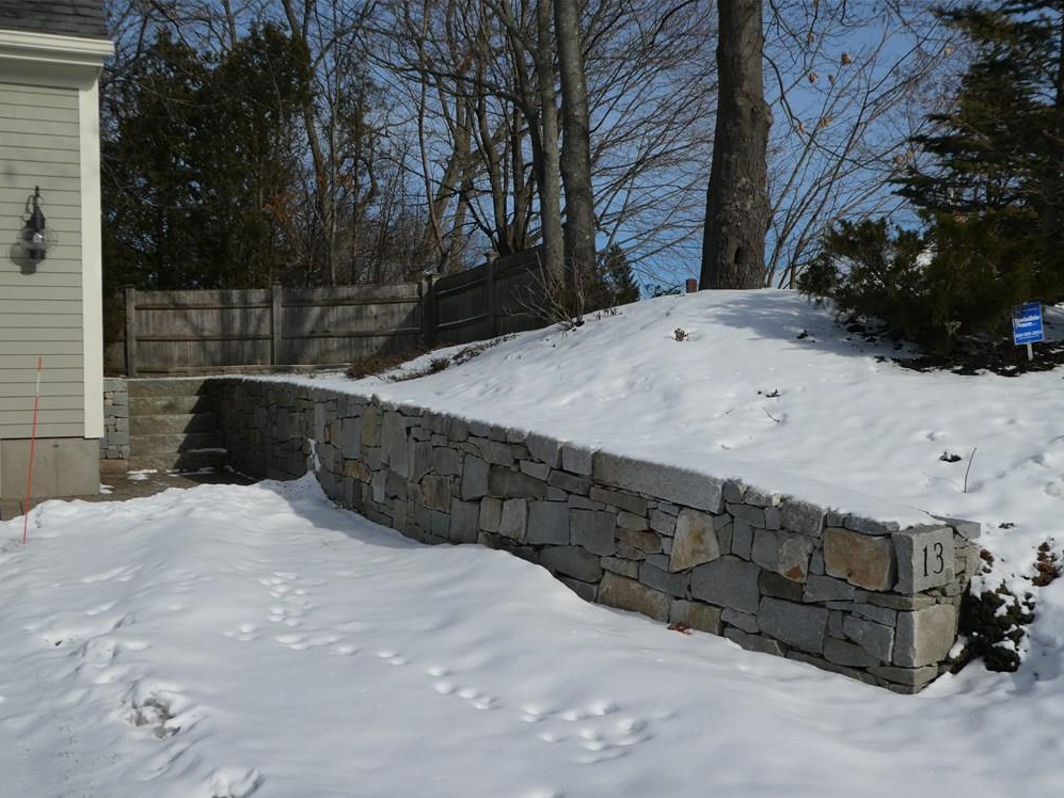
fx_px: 1168
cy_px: 409
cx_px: 526
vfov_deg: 37.7
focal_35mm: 38
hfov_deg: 49.0
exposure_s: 1/1000
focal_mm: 6.7
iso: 80
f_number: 4.5
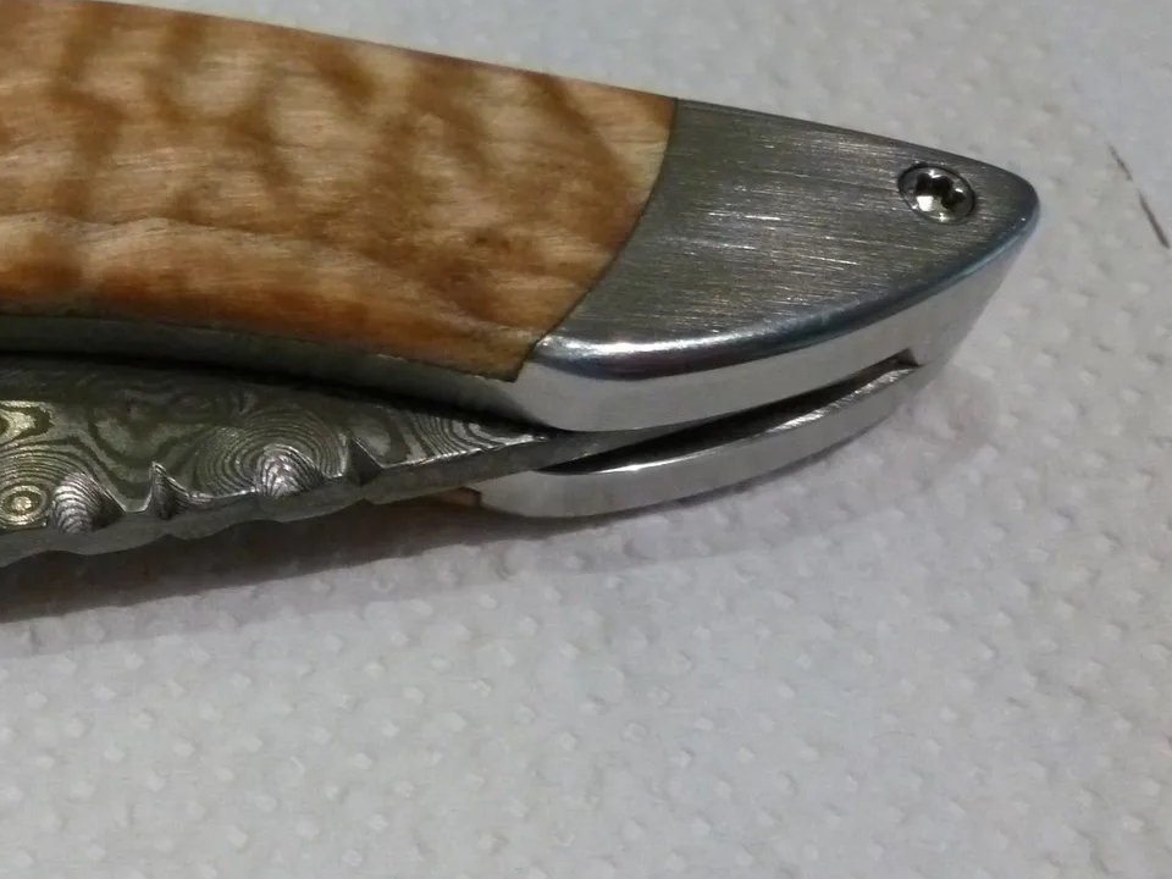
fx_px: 1896
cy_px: 525
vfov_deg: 26.1
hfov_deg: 31.8
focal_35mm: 56
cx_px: 10
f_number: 3.3
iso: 400
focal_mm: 5
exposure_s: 1/30
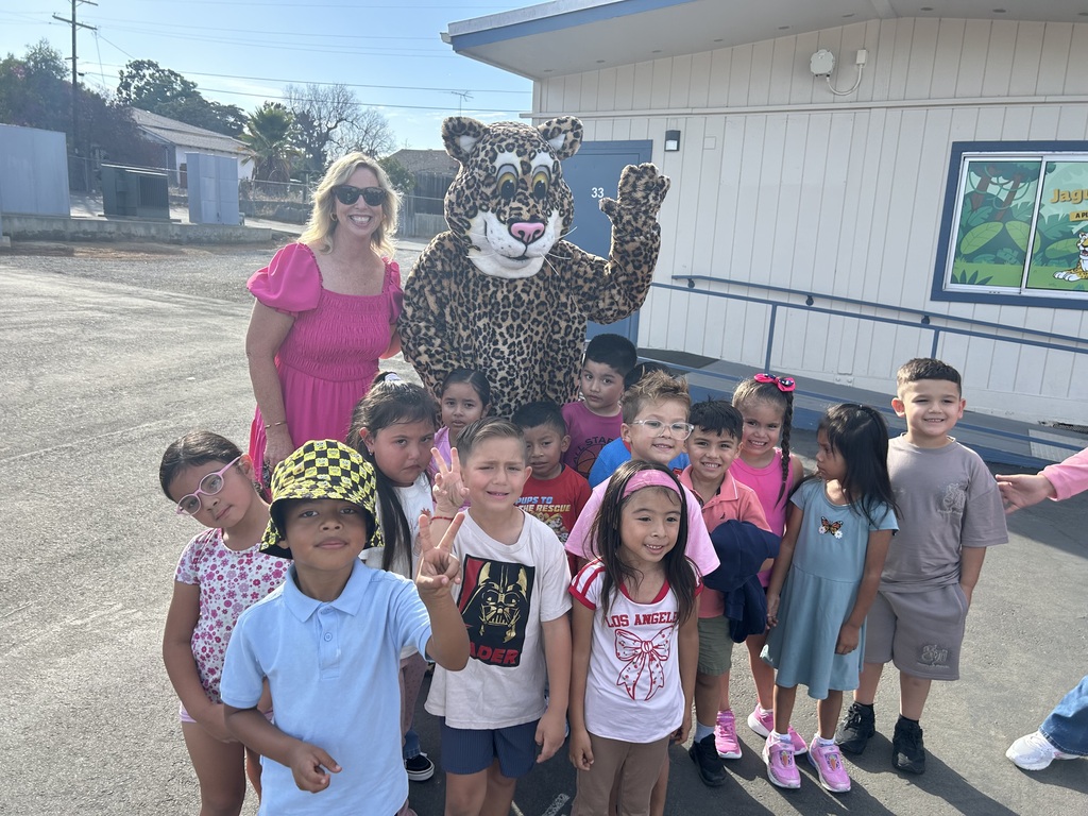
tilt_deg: -12.8
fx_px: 817
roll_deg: -2.2
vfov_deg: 53.1
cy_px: 408
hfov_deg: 67.3
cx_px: 544
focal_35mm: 26
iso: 50
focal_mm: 5.7
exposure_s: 1/1412
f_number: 1.5
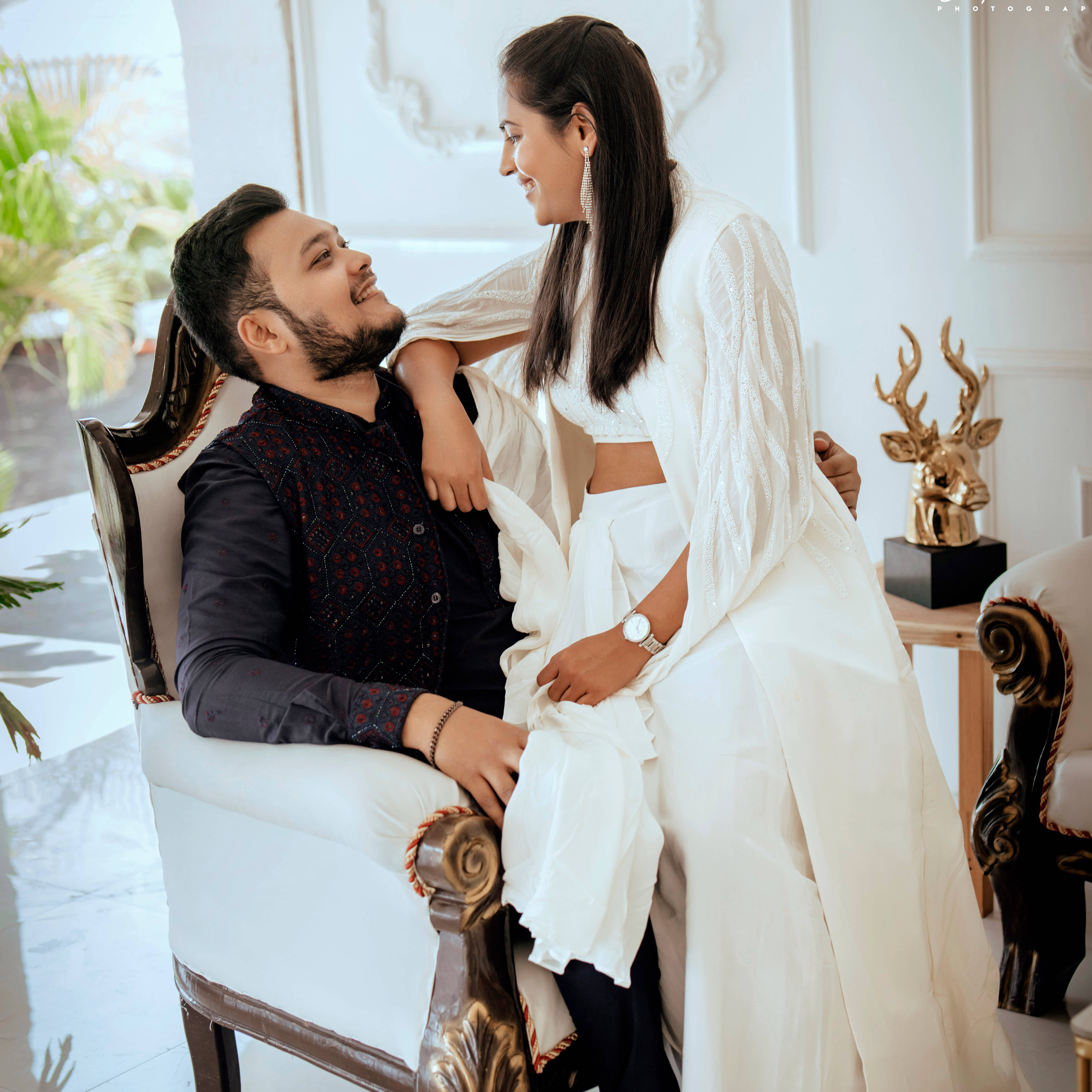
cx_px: 553
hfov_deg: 25.0
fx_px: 2463
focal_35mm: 69
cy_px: 585
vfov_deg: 25.0
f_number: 2.8
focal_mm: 50
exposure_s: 1/400
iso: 500
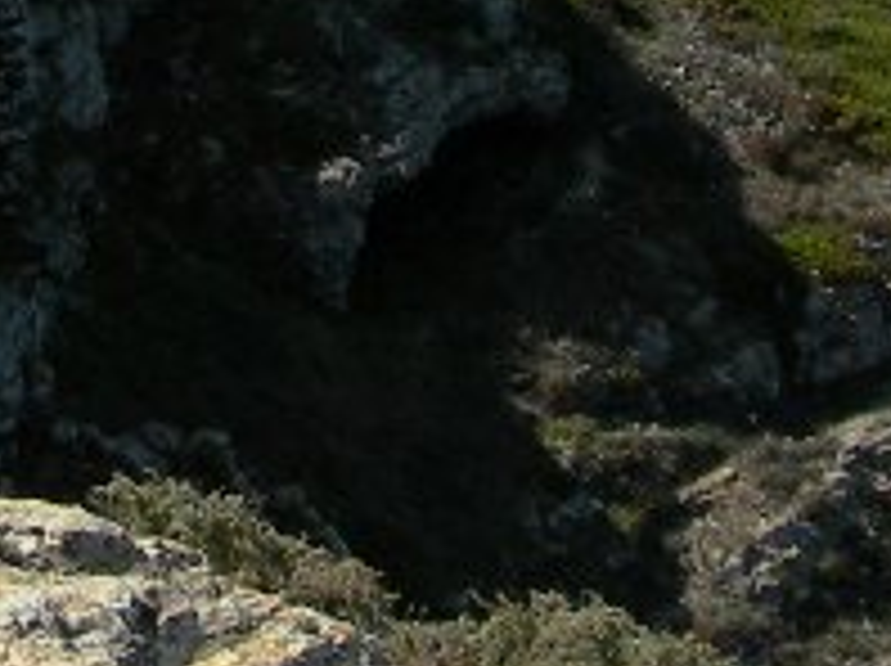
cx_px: -297
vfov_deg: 7.2
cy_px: -698
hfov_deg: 9.8
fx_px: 5065
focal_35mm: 197
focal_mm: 7.8
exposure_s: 1/930
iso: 50
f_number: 4.8
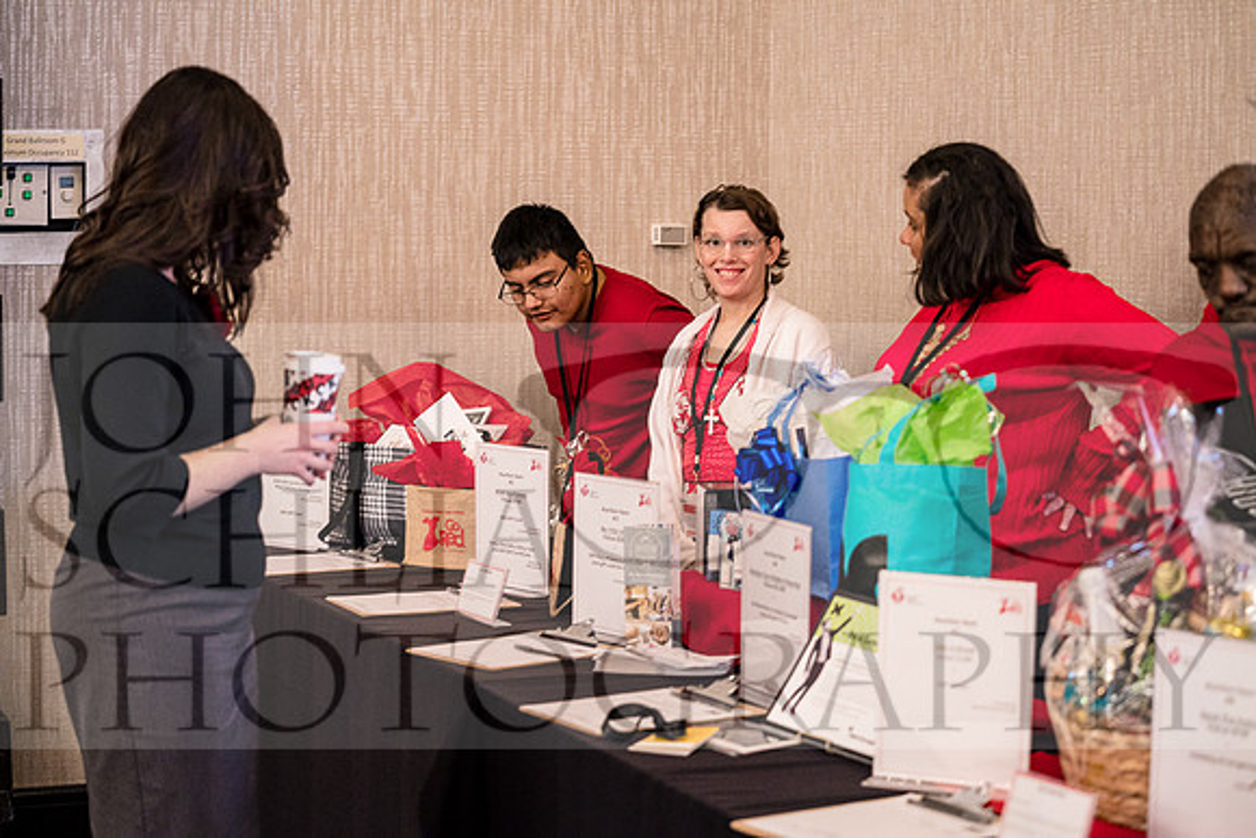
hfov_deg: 28.8
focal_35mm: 70
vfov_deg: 19.5
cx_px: 628
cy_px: 419
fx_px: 2443
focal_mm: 70
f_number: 2.8
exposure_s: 1/60
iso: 5000
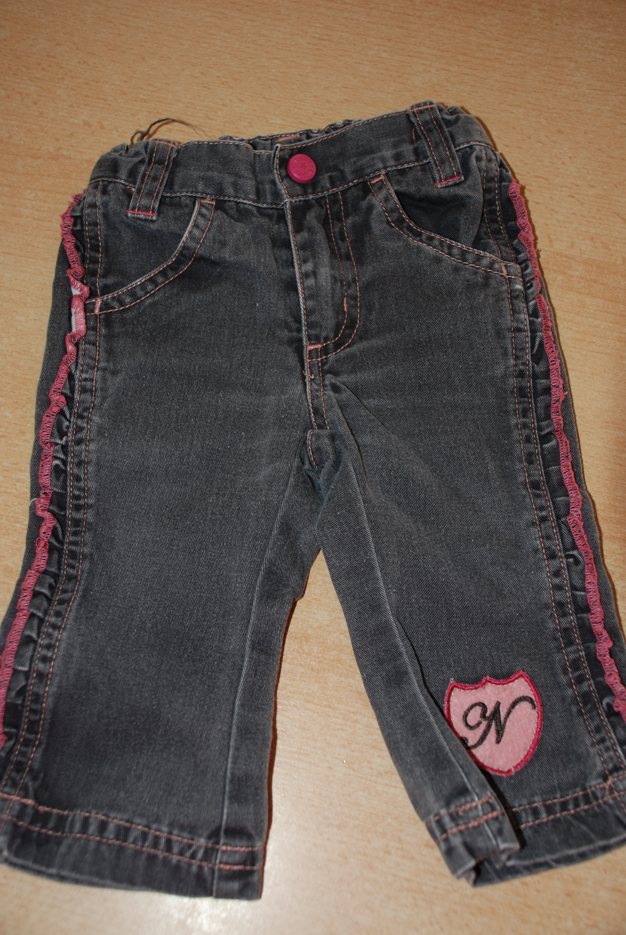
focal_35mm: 42
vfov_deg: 46.3
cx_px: 313
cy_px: 468
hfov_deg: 32.0
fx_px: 1092
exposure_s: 1/60
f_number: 4
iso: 200
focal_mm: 28
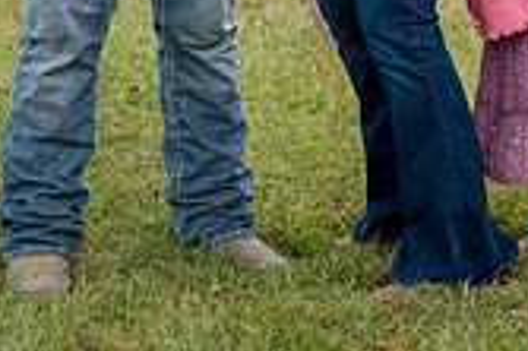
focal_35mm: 216
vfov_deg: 6.2
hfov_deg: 9.5
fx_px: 3165
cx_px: 234
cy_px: -300
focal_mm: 80
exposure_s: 1/400
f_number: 5
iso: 400
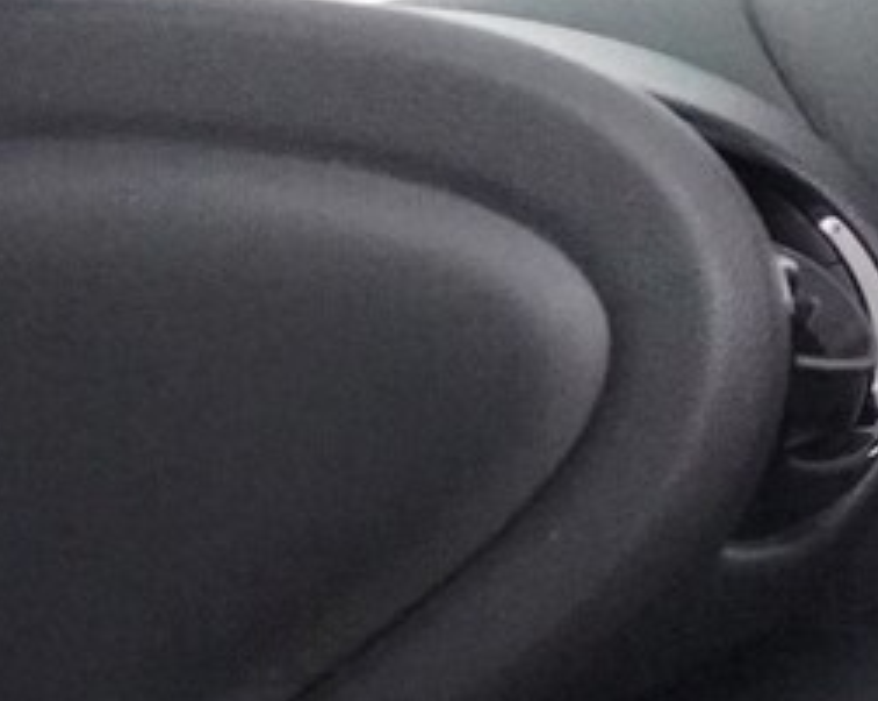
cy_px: 1057
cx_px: 2631
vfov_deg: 10.3
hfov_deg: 10.0
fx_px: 3764
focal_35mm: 145
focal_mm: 16
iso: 6400
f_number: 3.5
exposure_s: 1/60
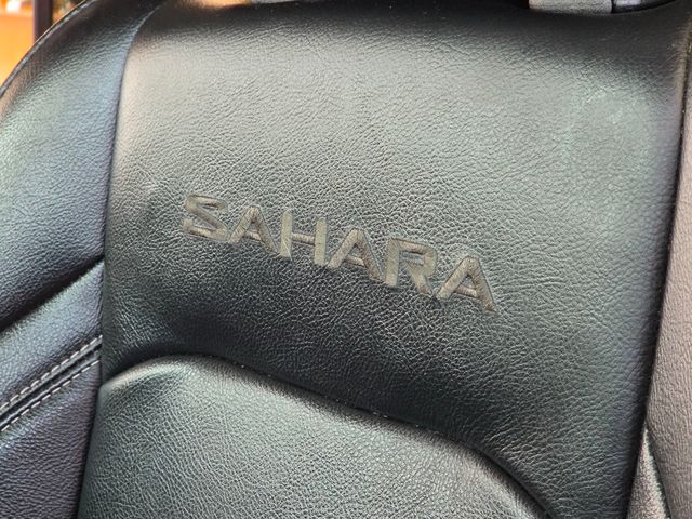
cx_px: 346
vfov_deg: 21.3
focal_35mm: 69
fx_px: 1379
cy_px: 260
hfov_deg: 28.2
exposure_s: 1/60
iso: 320
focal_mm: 7
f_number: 2.4
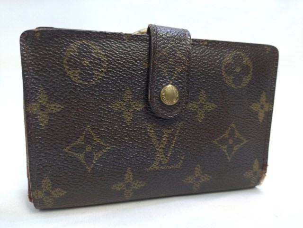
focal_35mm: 27
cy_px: 114
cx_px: 152
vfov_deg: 51.4
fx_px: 236
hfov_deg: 65.3
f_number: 1.79
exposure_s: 1/80
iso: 640
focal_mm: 4.74
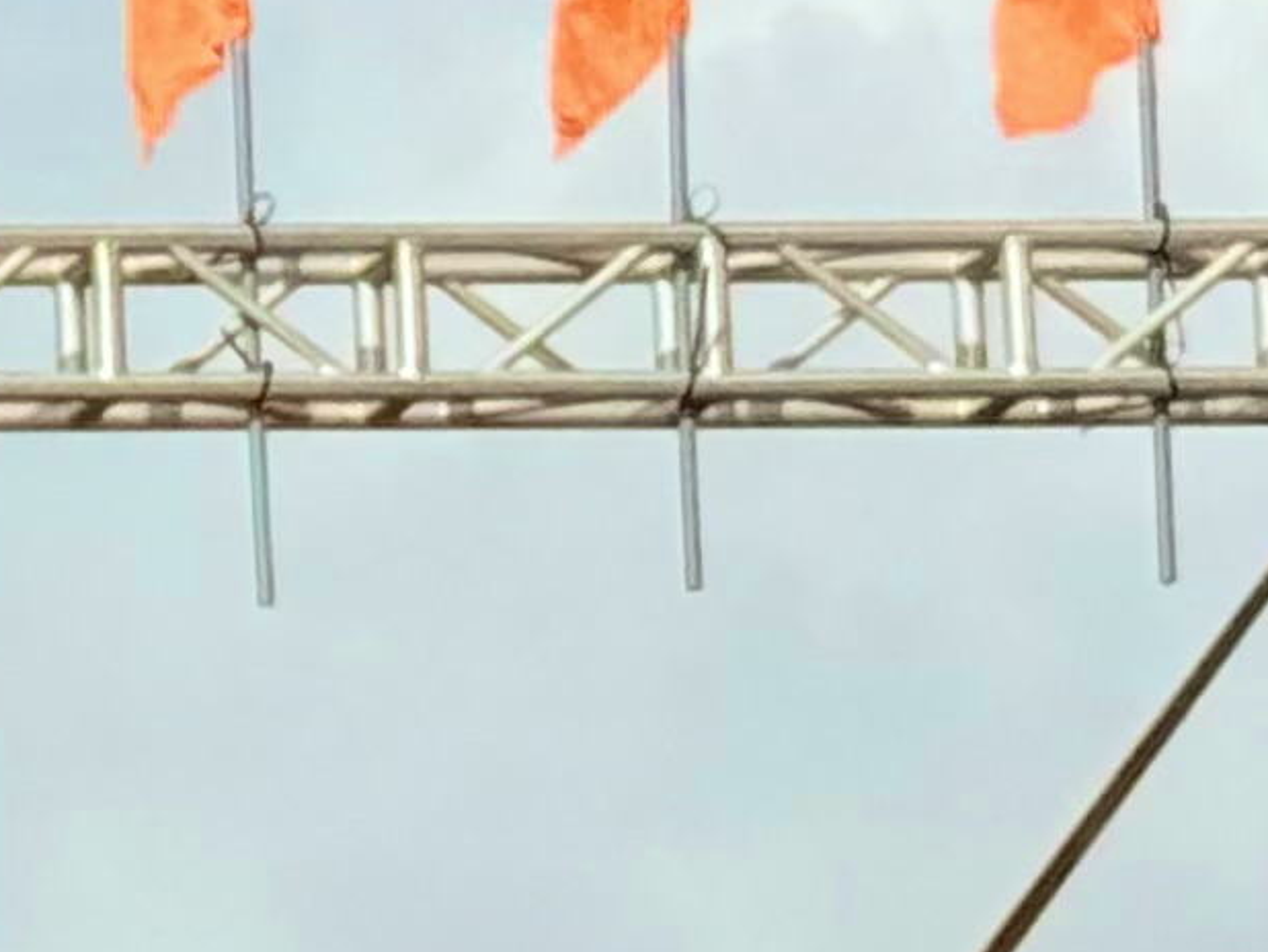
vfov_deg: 4.7
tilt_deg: +10.5
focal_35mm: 313
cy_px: 876
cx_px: -2425
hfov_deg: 5.9
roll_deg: -0.2
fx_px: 11470
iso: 64
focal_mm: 6.76
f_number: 1.78
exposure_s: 1/7874
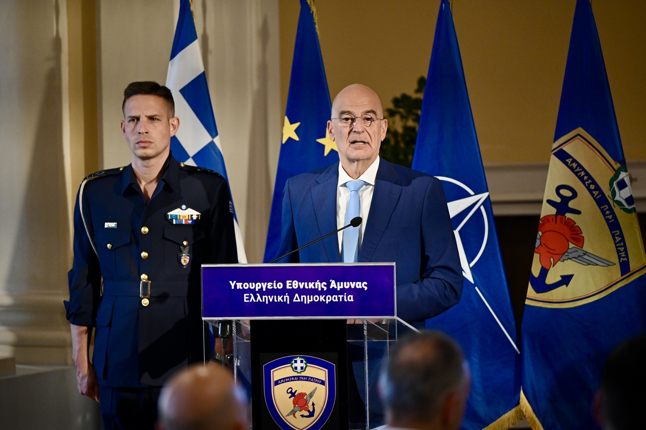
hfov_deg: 10.3
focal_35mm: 200
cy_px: 215
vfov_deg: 6.9
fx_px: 3587
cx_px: 323
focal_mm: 200
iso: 3200
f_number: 2.8
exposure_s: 1/800
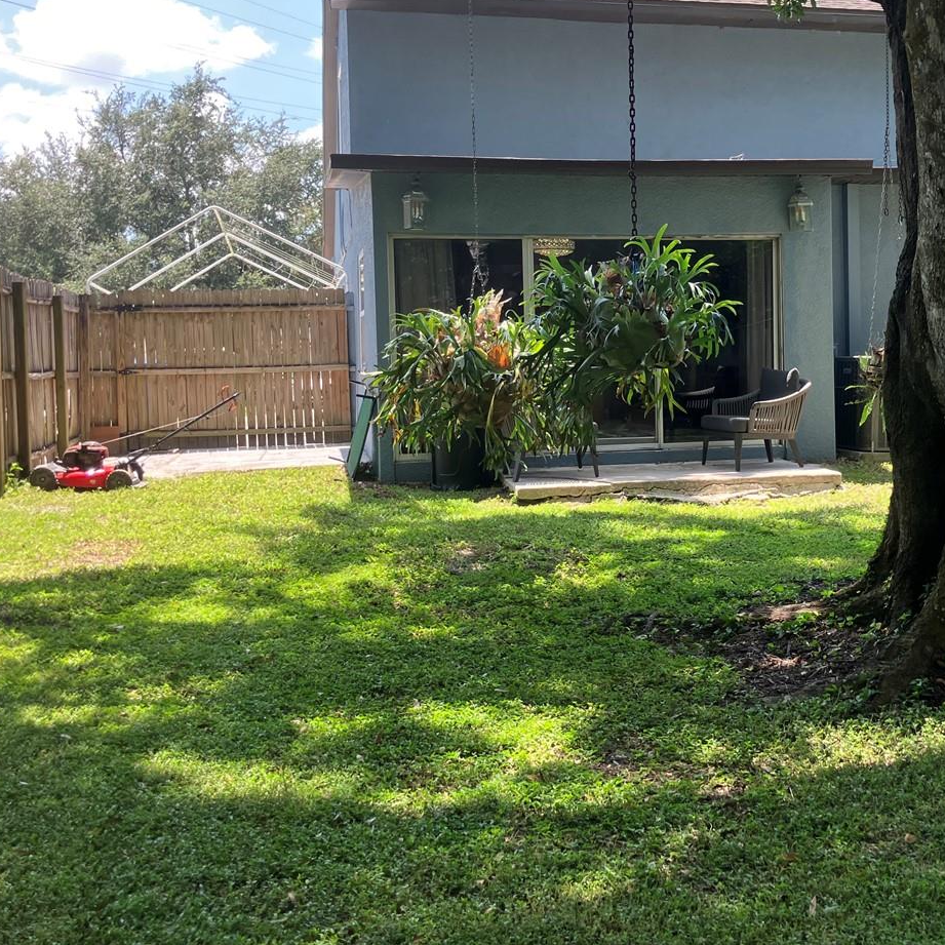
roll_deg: +1.4
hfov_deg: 38.6
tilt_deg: -1.1
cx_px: 643
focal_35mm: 43
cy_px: 380
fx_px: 1328
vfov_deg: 39.0
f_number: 1.8
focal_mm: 3.99
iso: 32
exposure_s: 1/273
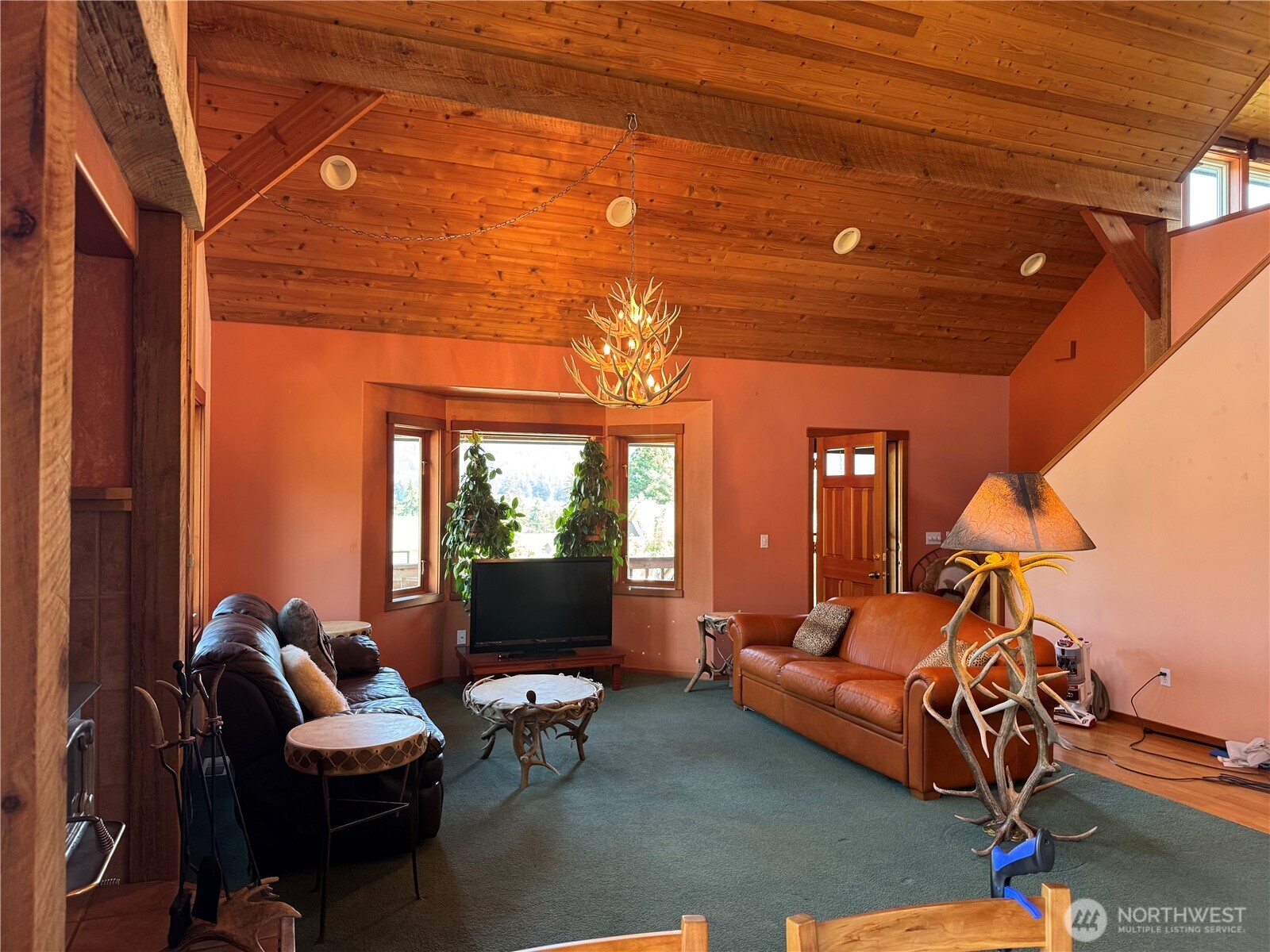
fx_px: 881
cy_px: 476
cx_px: 635
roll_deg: -0.2
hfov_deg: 71.6
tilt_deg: -0.2
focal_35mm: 24
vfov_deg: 56.8
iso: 250
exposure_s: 1/60
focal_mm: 6.76
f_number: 1.78
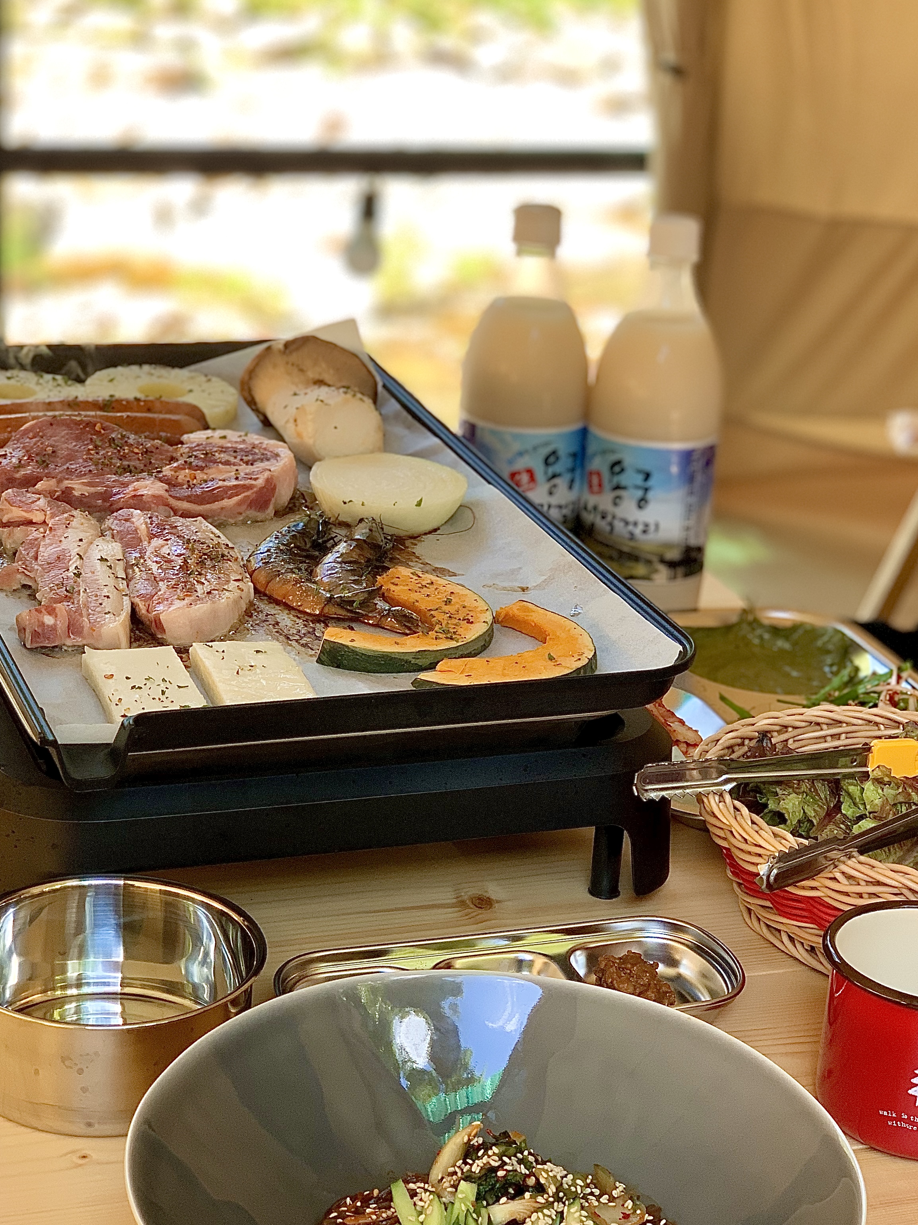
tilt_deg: -20.9
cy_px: 673
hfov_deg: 21.6
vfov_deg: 28.5
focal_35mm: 68
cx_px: 480
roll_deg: -4.8
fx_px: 2405
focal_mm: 6
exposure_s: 1/122
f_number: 2.4
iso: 40
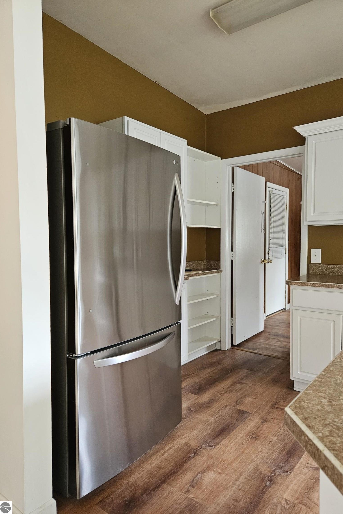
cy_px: 257
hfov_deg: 53.0
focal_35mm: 24
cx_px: 191
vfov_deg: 73.7
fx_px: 343
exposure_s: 1/244
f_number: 1.8
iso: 800
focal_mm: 5.4
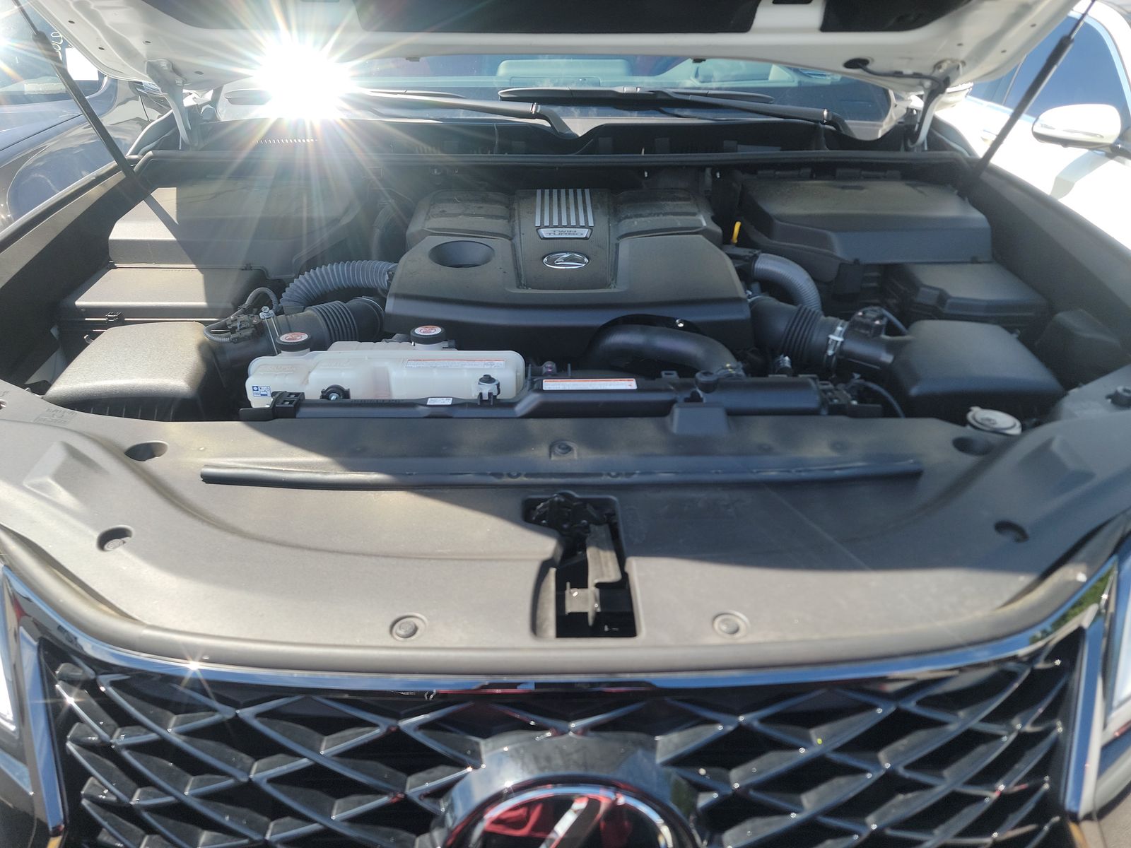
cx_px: 566
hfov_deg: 71.6
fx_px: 784
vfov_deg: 56.8
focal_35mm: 24
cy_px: 424
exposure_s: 1/209
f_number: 1.8
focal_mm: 6.7
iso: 50
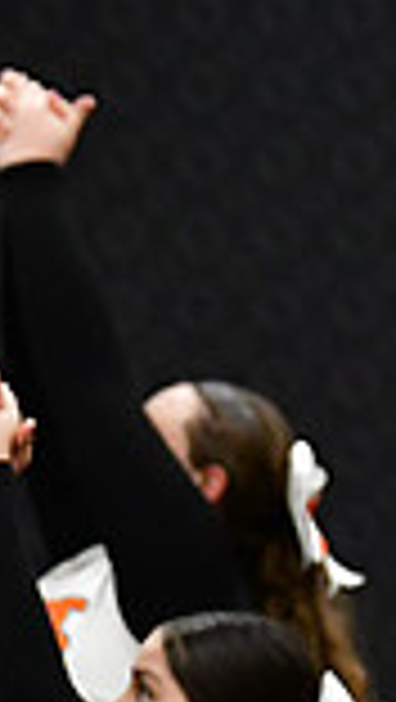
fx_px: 15721
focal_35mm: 844
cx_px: -842
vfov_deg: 2.6
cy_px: 857
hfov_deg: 1.4
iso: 4000
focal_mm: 145
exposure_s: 1/500
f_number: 3.5
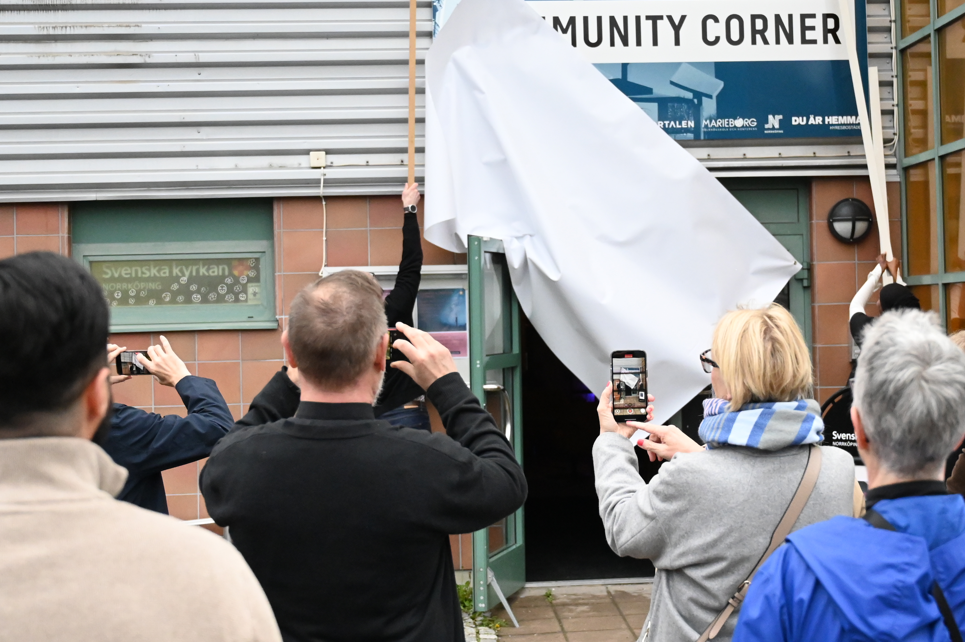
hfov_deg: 31.3
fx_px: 1714
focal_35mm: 64
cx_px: 607
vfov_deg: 21.2
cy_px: 271
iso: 7200
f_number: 4
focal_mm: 39
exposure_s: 1/6400
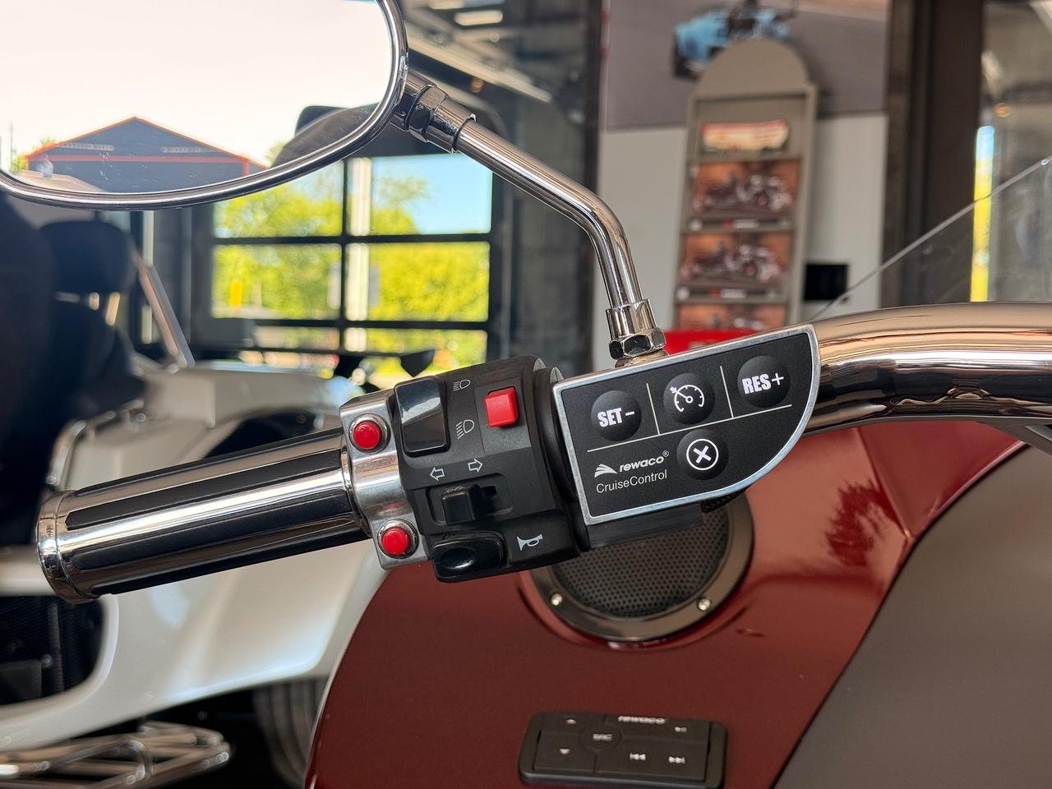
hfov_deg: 39.7
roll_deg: -1.7
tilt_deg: -0.9
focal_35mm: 48
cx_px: 526
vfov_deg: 30.3
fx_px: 1459
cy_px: 394
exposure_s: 1/182
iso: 50
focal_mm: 6.76
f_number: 1.78
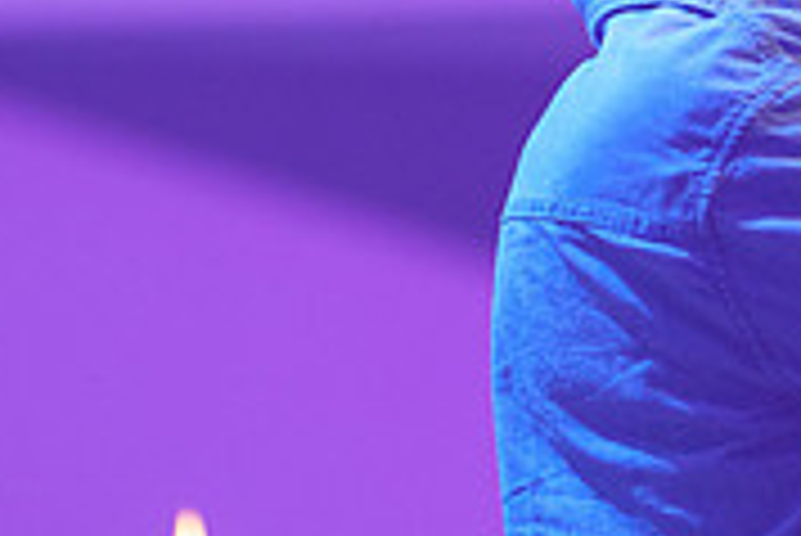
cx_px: 950
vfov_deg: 2.2
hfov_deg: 3.3
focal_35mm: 630
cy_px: 101
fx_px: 14029
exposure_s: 1/200
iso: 1600
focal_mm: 182
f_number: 2.8
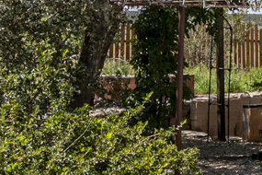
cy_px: 20
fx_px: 946
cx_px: 494
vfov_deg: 10.5
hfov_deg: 13.8
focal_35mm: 130
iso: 250
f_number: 13
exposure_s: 1/320
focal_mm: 18.5
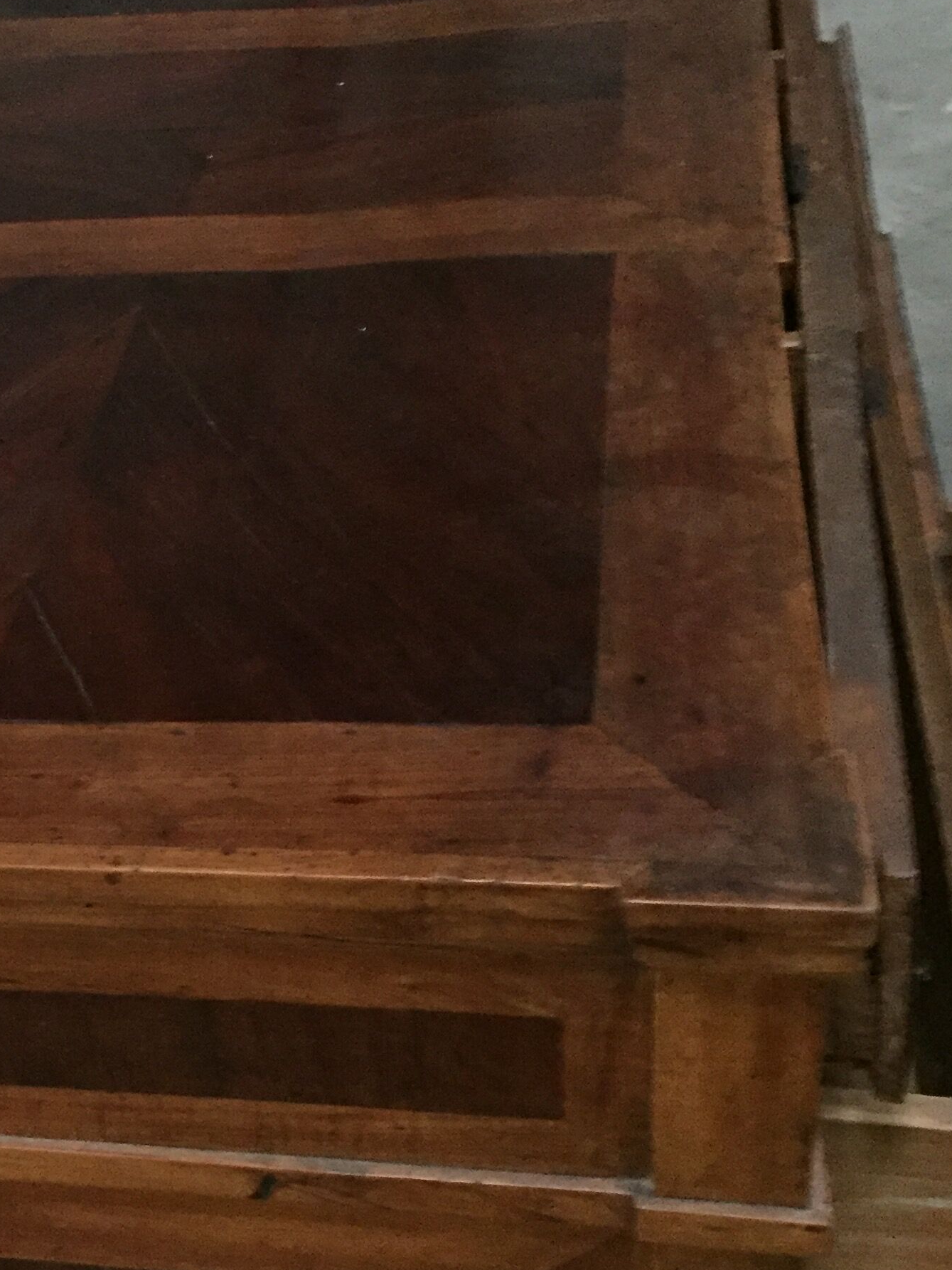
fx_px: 1944
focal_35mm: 53
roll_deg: +9.8
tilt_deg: -35.1
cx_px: 159
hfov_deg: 26.9
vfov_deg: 36.2
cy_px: 661
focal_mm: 4.15
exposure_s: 1/17
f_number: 2.2
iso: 800
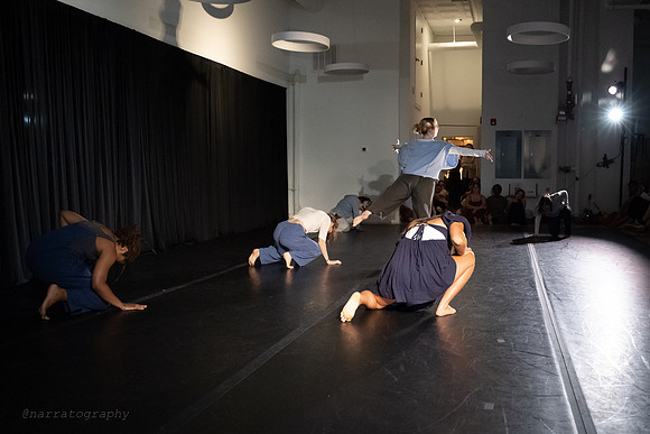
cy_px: 206
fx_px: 618
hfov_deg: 55.0
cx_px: 395
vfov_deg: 38.6
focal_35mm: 34
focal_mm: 28
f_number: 3.5
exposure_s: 1/400
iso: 6400
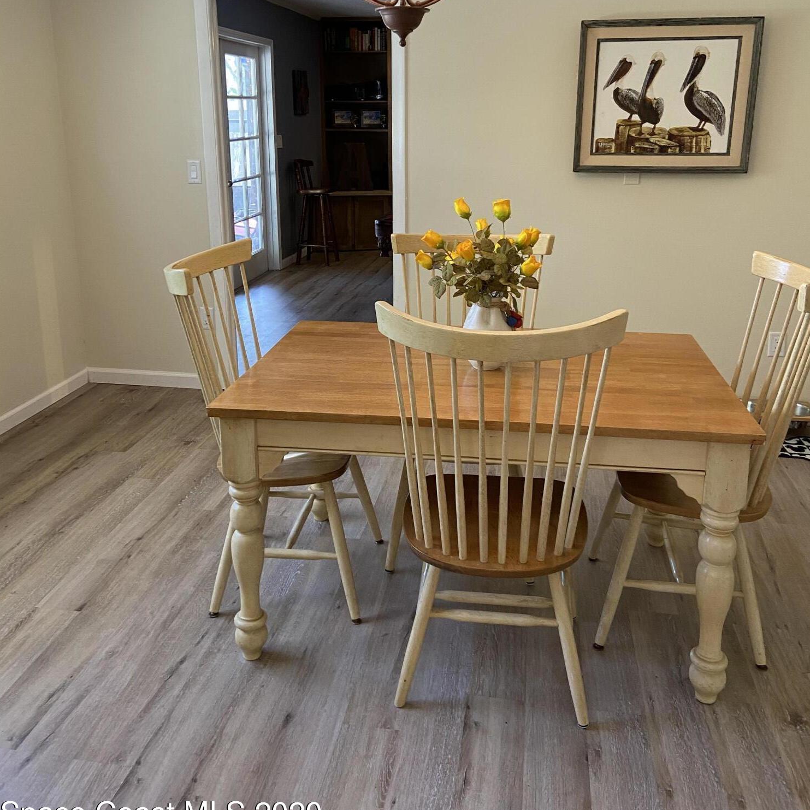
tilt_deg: -13.1
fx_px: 821
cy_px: 315
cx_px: 406
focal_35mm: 31
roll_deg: +0.3
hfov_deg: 52.5
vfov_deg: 52.1
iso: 125
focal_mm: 4.25
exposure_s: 1/60
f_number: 1.8
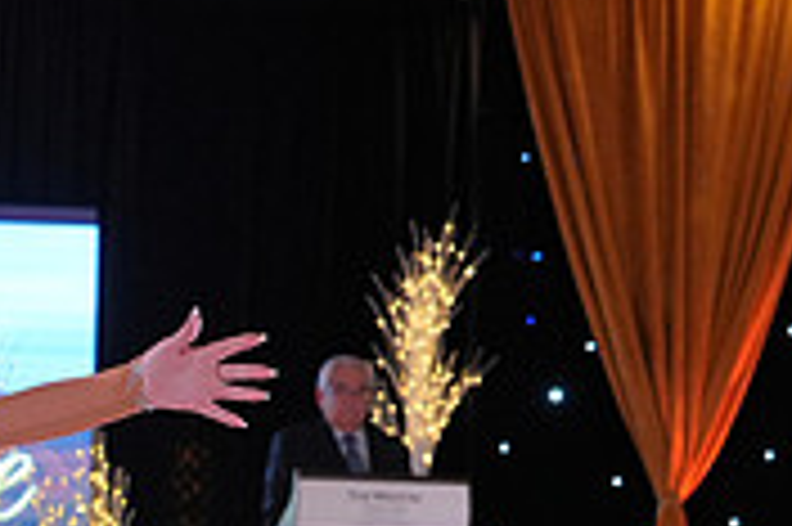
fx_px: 3627
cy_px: 654
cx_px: -230
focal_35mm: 165
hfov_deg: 12.1
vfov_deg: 8.2
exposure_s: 1/400
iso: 1250
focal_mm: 50
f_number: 4
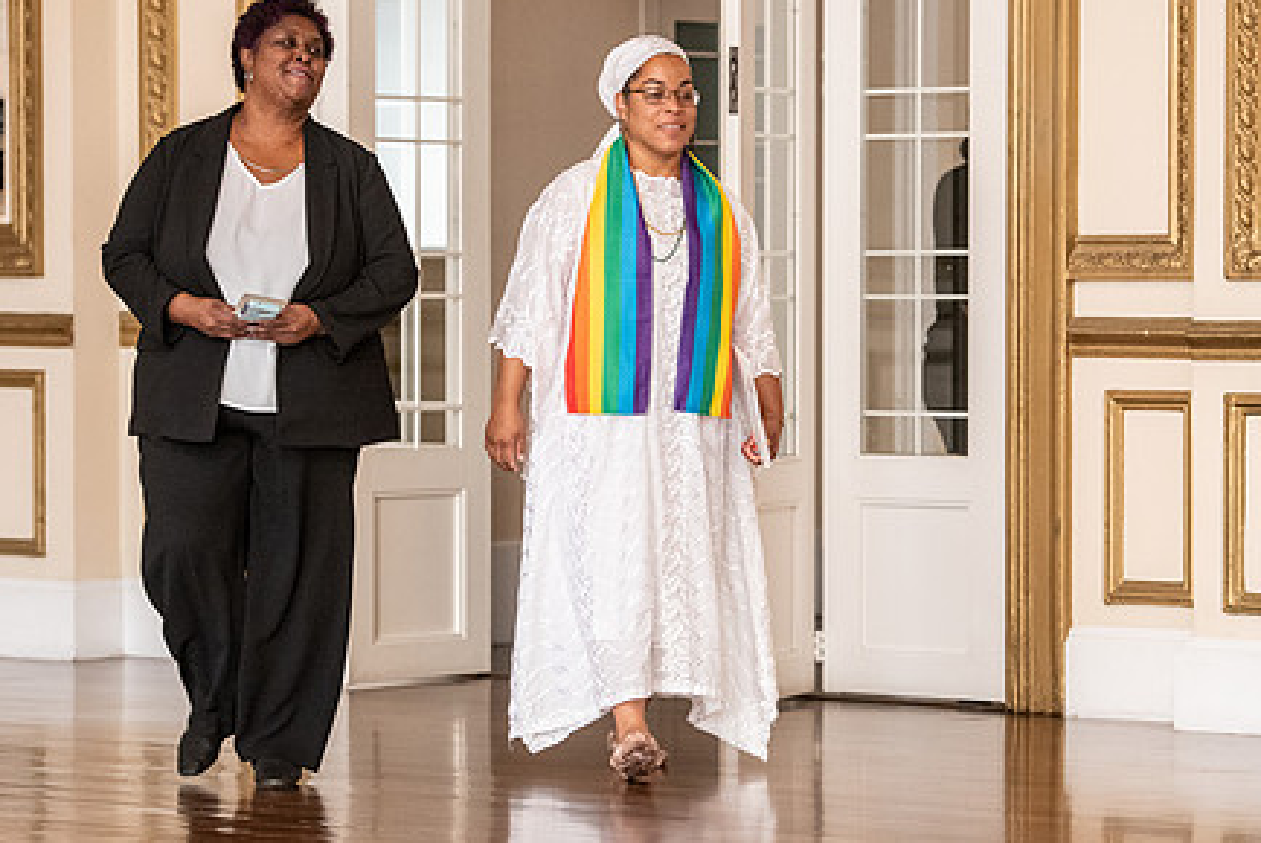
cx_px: 645
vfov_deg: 8.9
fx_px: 5433
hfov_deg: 13.2
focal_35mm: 155
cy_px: 417
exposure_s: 1/500
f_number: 2.8
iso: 3200
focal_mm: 116
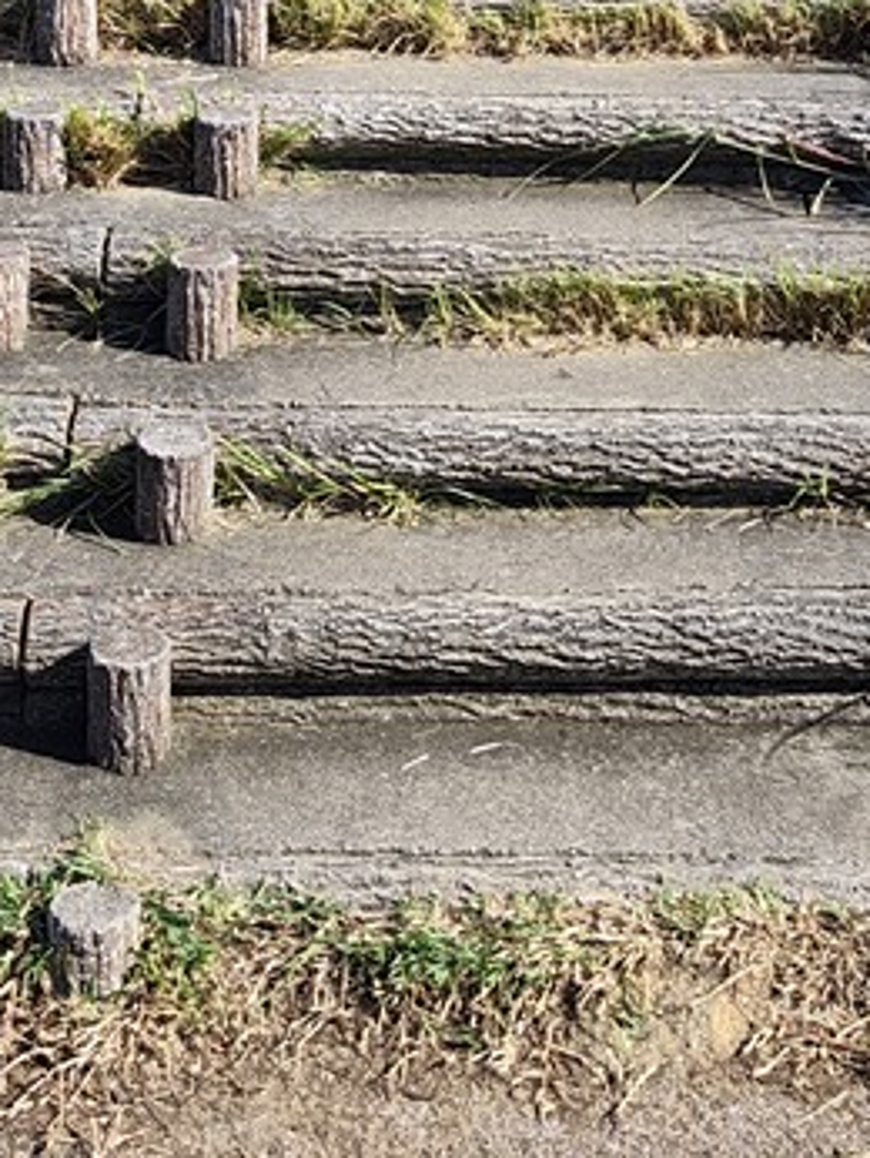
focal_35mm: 68
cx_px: 472
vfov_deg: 25.2
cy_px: -288
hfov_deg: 21.6
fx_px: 2276
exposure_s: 1/349
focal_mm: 6.07
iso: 50
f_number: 1.7
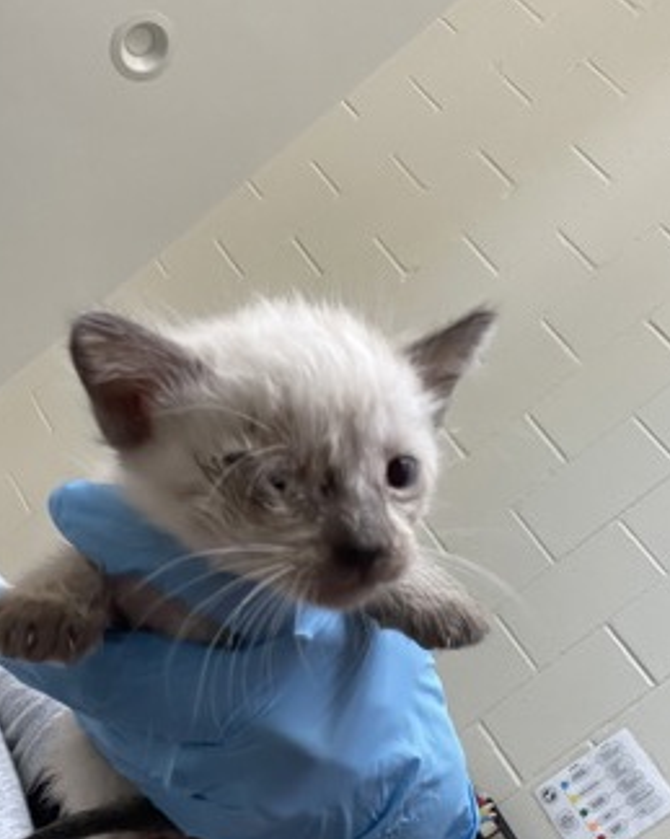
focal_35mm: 38
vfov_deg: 47.4
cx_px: 389
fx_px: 942
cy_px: 536
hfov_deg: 39.0
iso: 100
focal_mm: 2.71
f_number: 2.2
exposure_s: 1/60
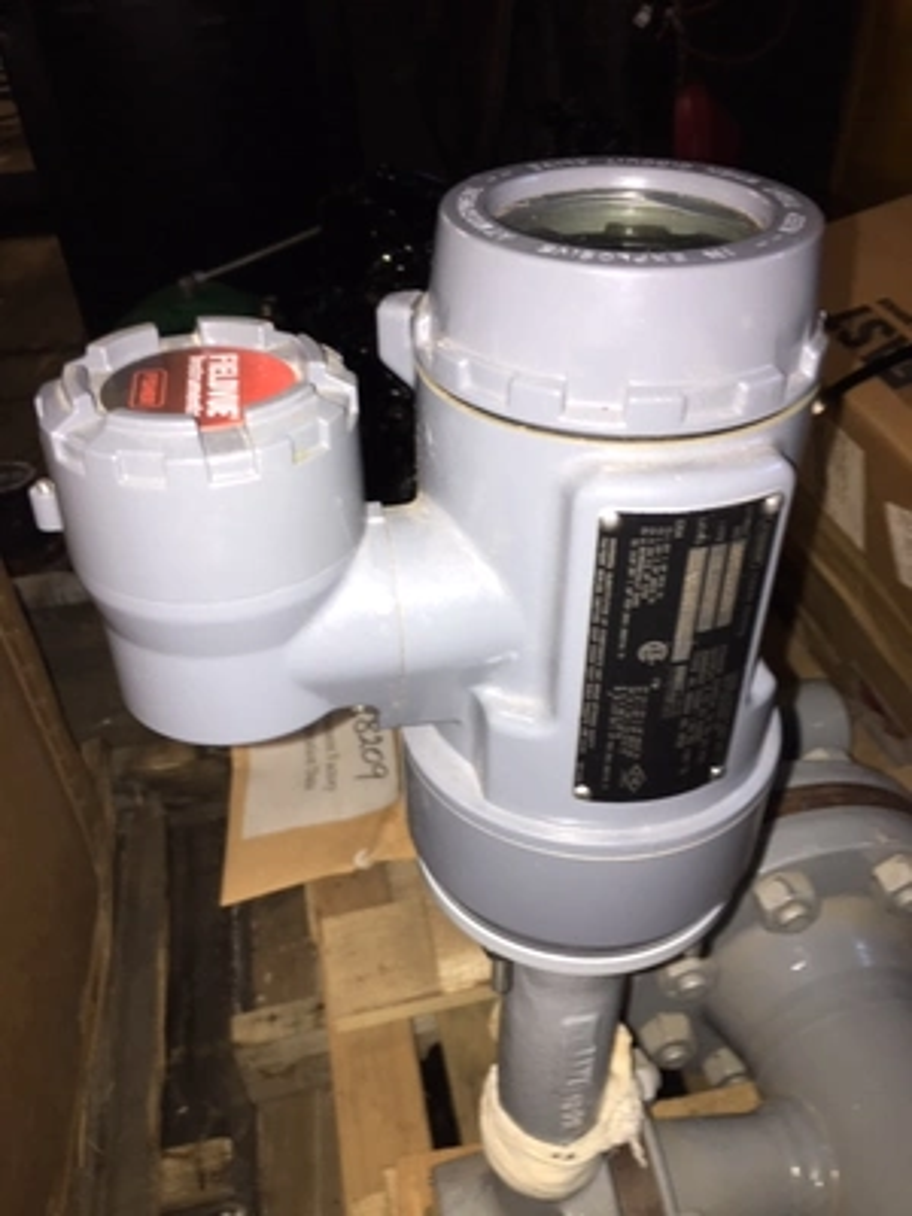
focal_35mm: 29
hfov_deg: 48.2
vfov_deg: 61.7
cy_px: 608
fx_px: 1019
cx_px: 456
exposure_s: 1/16
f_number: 2.2
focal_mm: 4.15
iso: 40
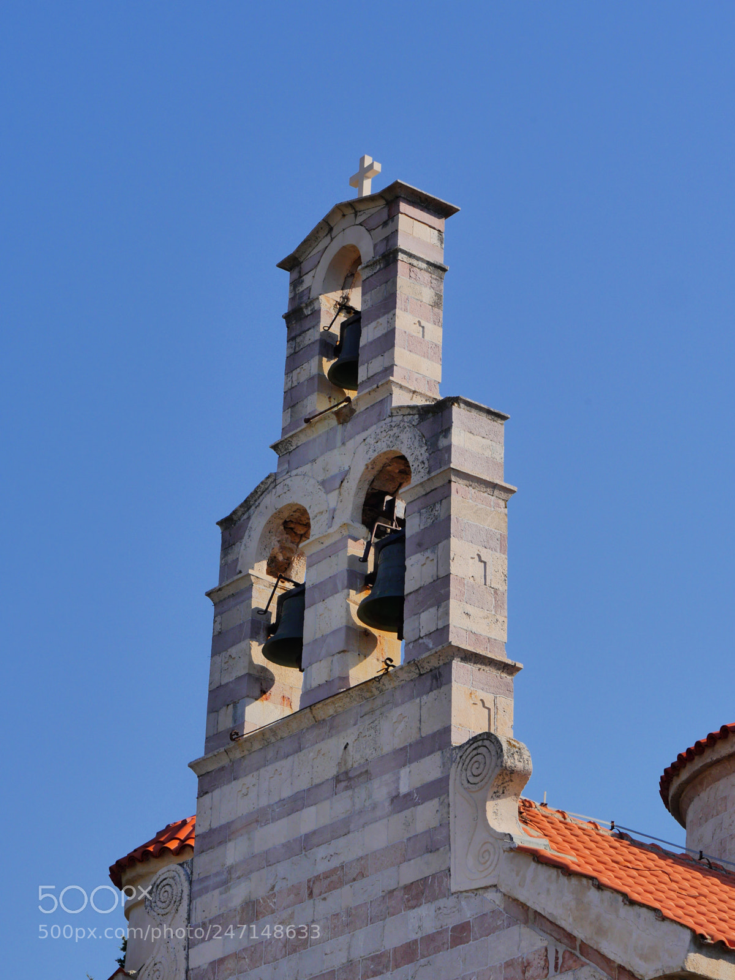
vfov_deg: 21.3
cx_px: 368
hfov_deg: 16.1
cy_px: 490
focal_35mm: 92
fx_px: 2605
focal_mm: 46
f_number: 9
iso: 800
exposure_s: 1/500
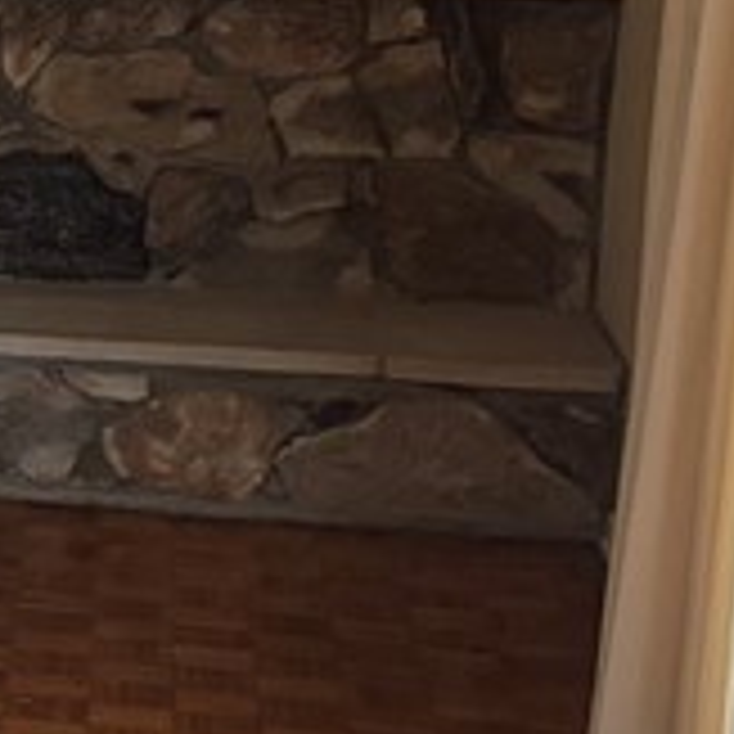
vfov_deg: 12.1
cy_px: 176
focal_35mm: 144
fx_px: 3455
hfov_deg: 10.3
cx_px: -1121
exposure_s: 1/84
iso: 125
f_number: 1.6
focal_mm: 5.96
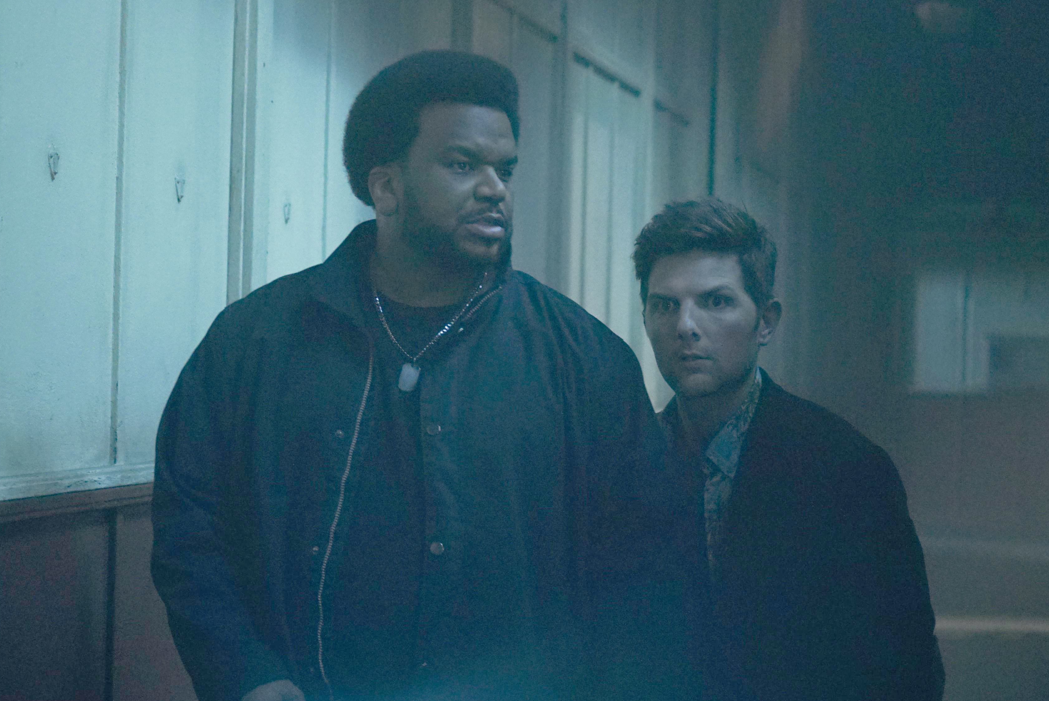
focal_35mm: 88
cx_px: 501
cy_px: 419
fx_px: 2566
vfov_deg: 15.5
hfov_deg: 23.1
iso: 8000
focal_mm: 70
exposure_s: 1/100
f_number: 4
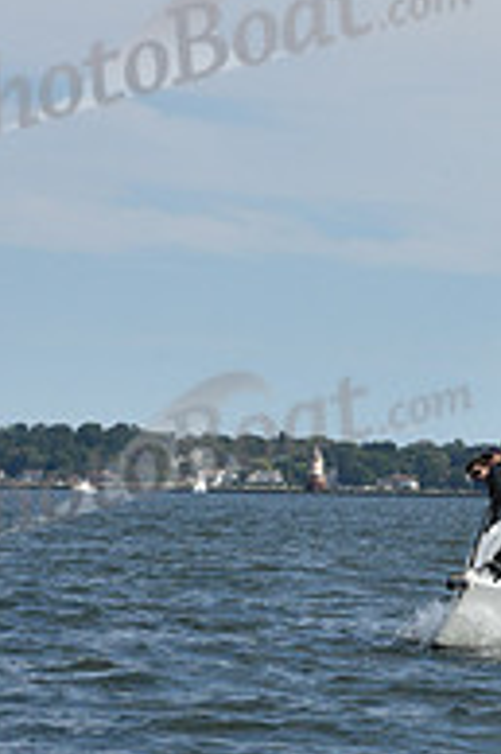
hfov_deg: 4.7
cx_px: 674
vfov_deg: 7.0
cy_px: 198
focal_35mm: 293
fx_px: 6127
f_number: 10
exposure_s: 1/1000
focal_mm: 98
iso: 320
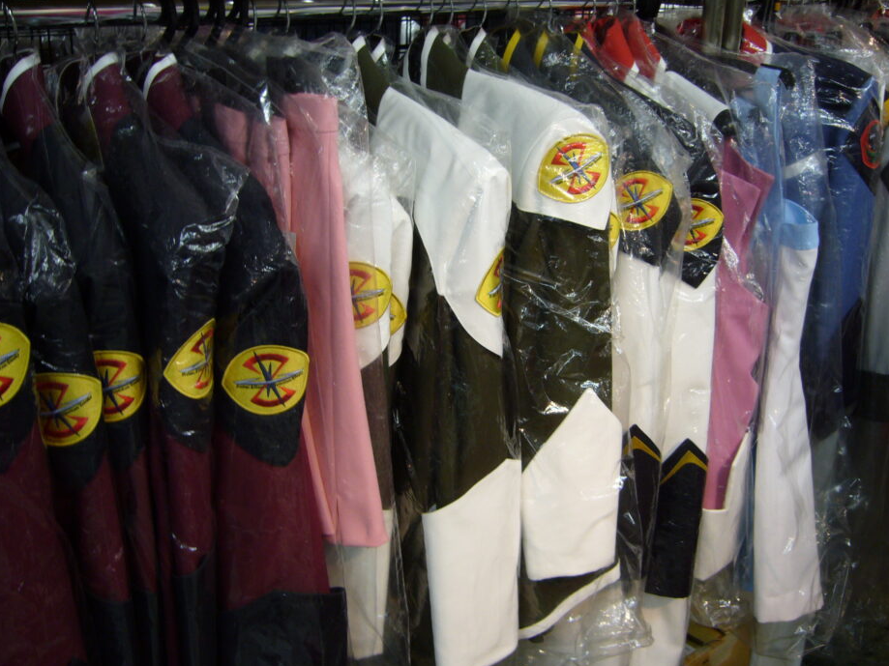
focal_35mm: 39
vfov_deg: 36.8
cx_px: 459
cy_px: 331
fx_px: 1001
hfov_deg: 47.9
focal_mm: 5.8
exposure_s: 1/25
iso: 100
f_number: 2.8
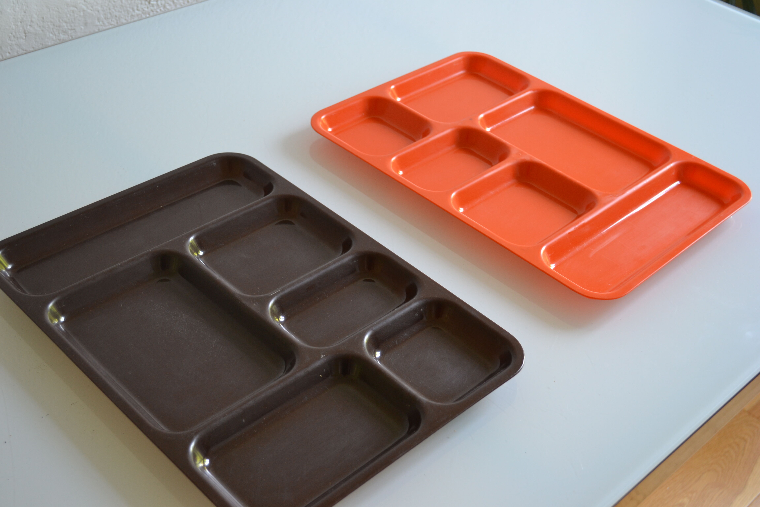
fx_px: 1013
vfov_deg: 28.1
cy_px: 254
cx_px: 380
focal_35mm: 48
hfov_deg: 41.1
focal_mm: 32
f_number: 4.8
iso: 400
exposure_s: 1/20
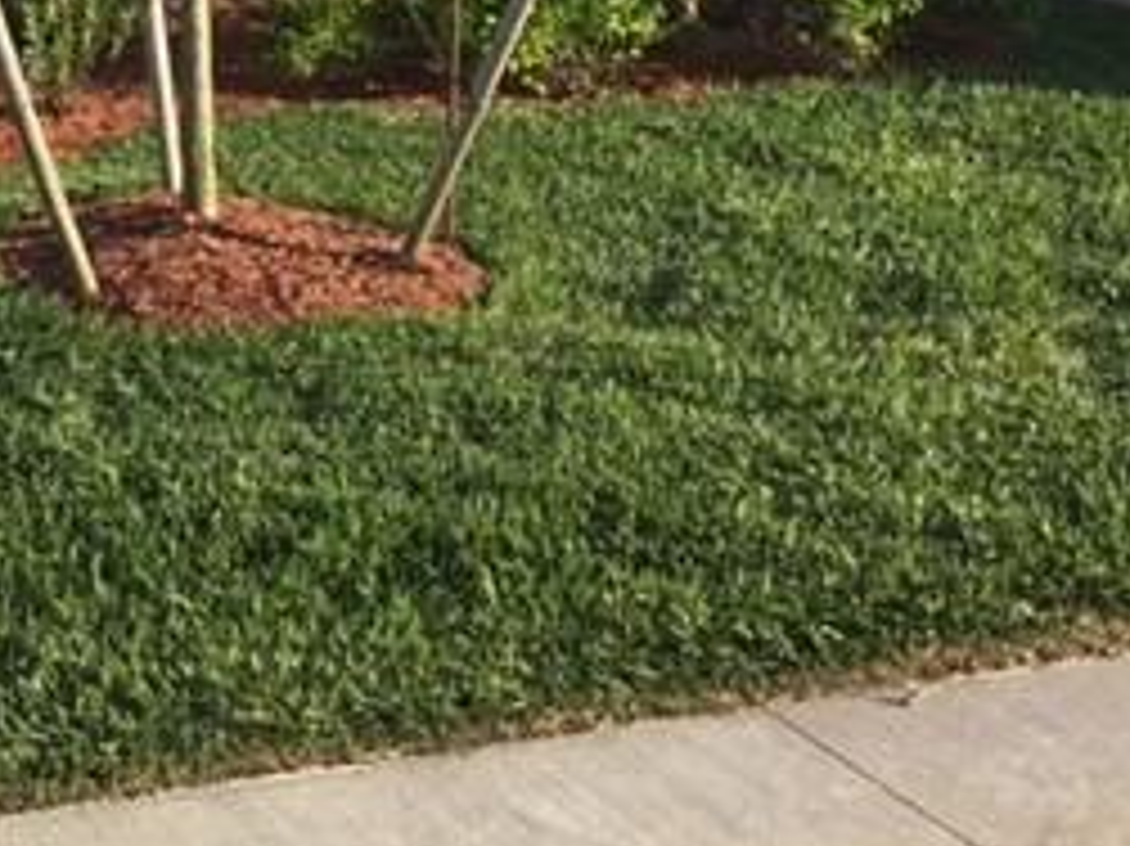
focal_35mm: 79
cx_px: 131
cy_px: -54
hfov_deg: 24.1
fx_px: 2578
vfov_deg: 18.1
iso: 25
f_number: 2.4
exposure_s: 1/646
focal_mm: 3.3
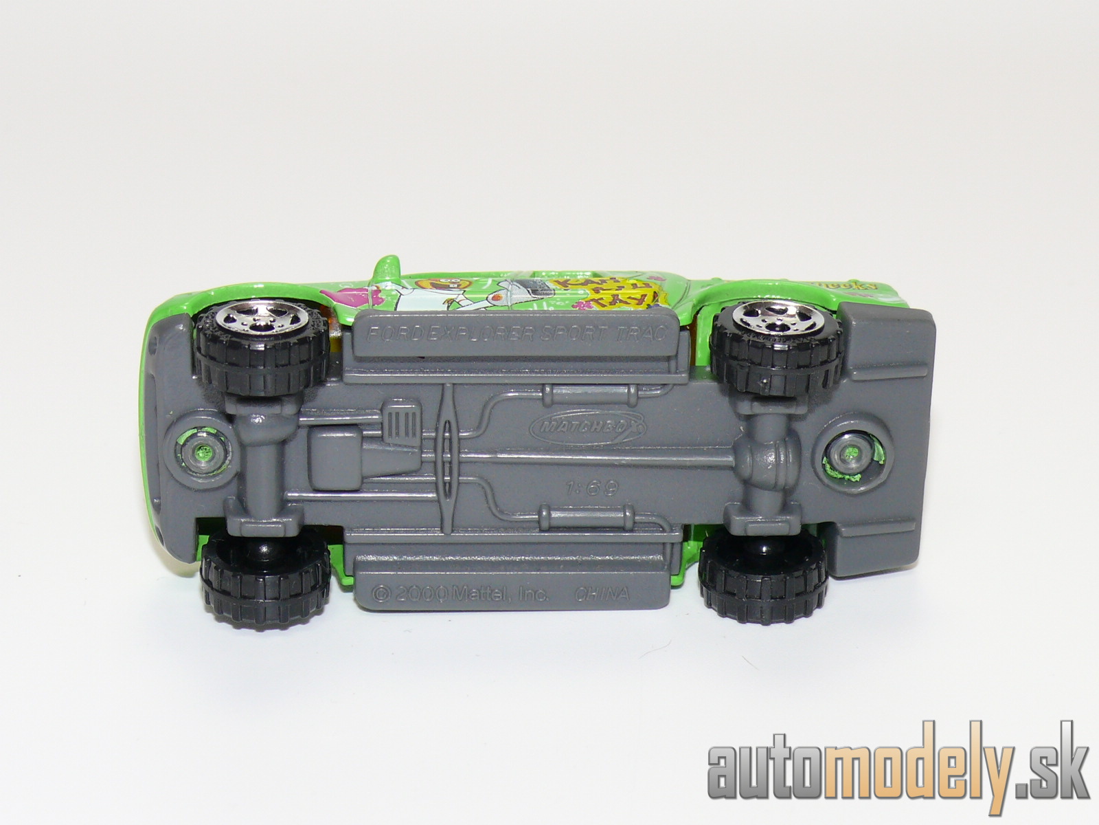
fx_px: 3080
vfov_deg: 15.2
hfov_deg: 20.2
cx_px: 550
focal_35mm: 97
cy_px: 412
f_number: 4
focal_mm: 13
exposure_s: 1/30
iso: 100
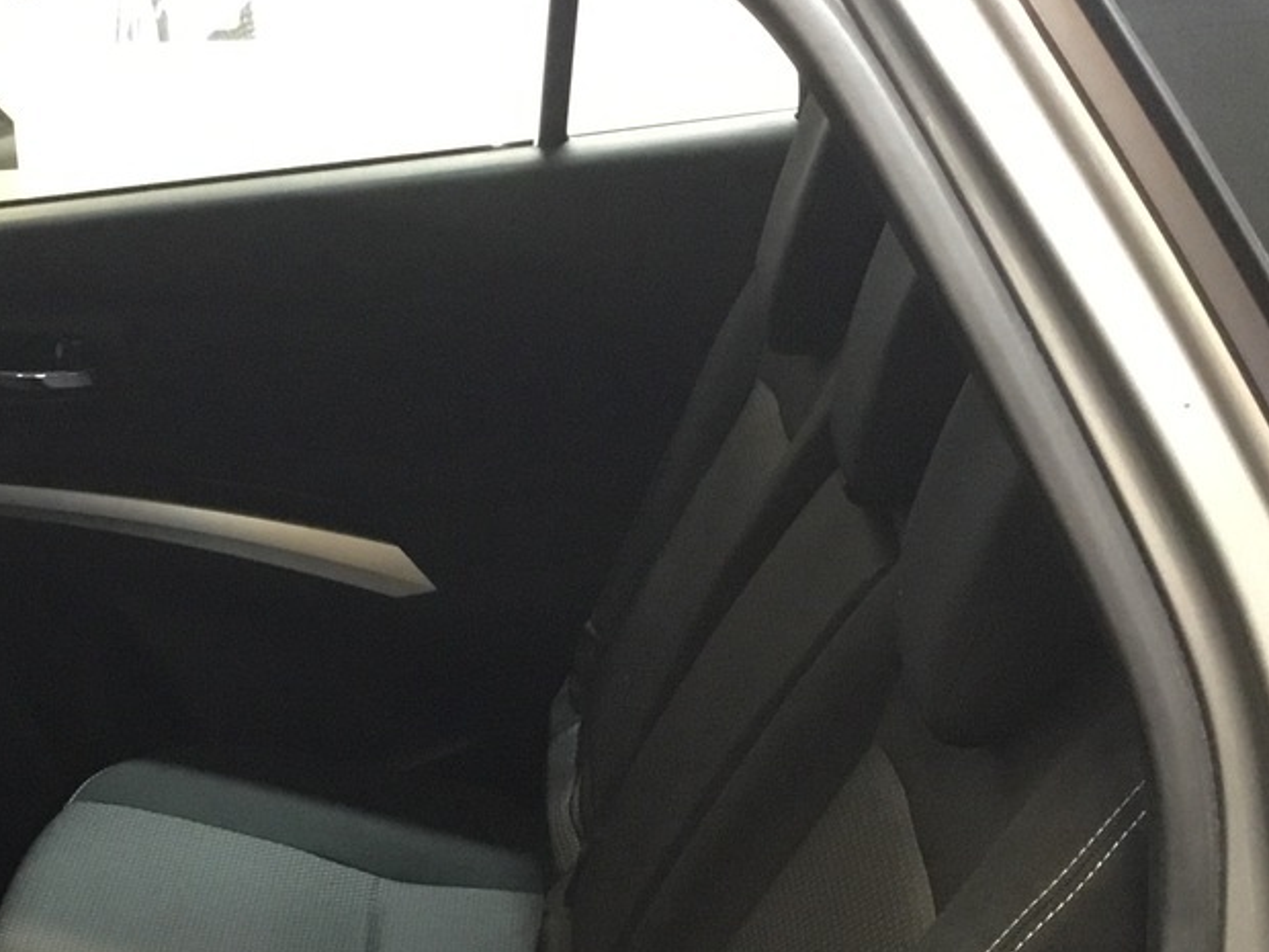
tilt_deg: -26.4
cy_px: 950
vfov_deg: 19.8
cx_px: 270
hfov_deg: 26.6
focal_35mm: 72
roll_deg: +4.8
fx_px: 2639
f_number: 2.4
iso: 200
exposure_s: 1/20
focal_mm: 3.3
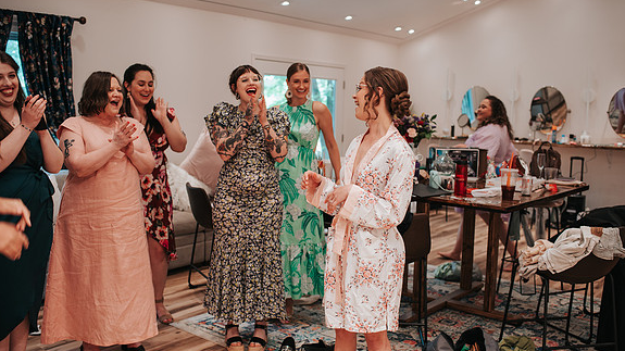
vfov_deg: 32.0
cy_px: 181
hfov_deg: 54.0
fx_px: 613
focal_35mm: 37
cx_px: 312
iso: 500
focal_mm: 35
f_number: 2.8
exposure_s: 1/125
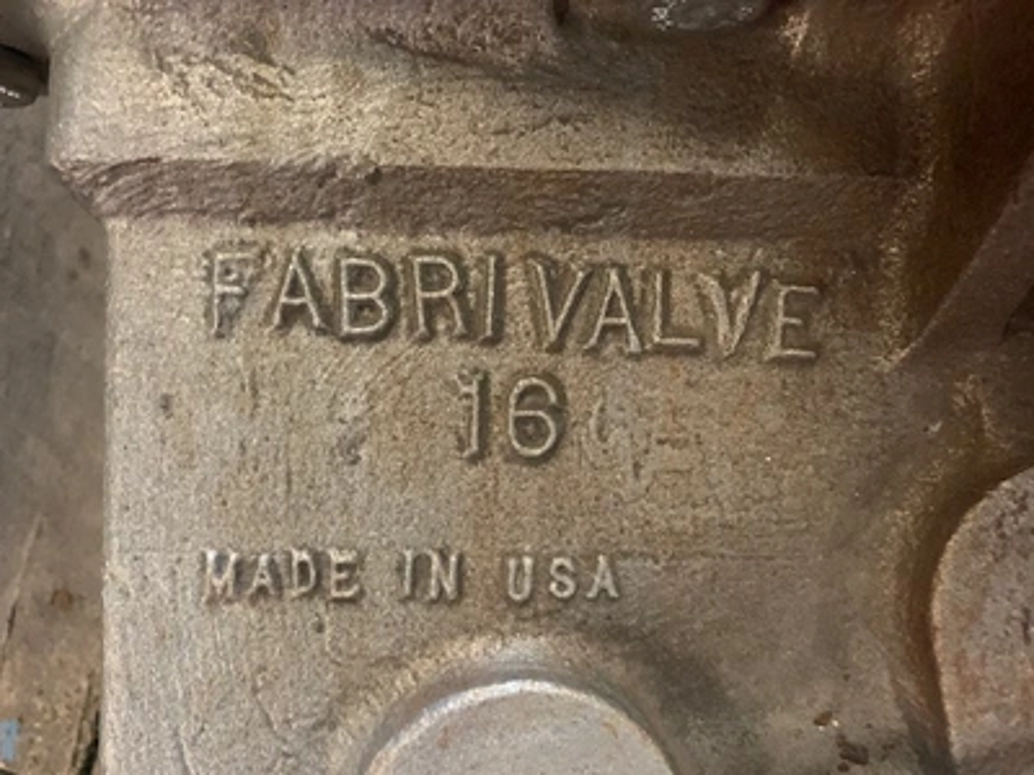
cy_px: 388
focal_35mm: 26
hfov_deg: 67.3
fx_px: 777
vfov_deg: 53.1
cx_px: 517
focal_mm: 4.25
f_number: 1.8
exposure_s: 1/30
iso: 800
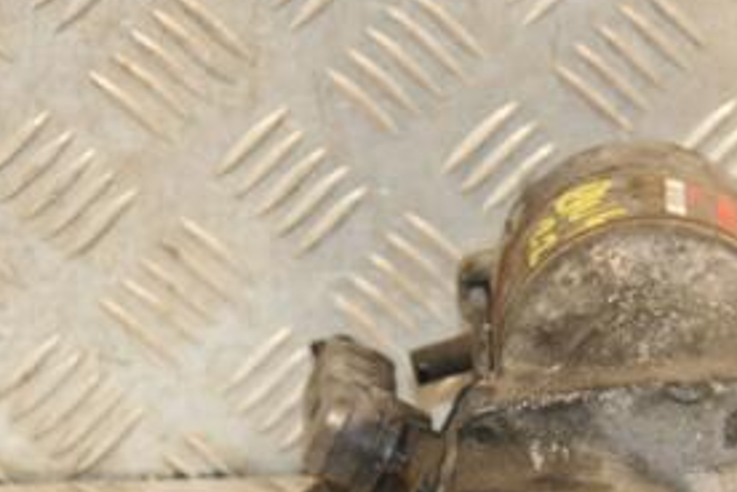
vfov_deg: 6.8
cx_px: 579
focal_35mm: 202
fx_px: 4135
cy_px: 495
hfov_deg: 10.2
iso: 800
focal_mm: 62
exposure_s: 1/200
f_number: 5.6
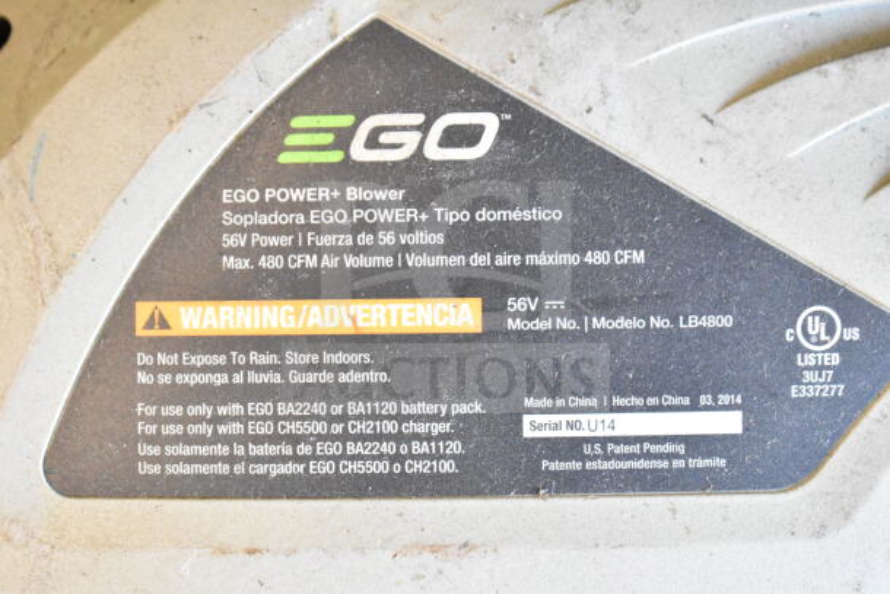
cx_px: 445
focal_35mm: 82
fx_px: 2040
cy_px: 297
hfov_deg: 24.6
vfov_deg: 16.6
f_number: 5.6
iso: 10000
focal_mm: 55
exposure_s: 1/100
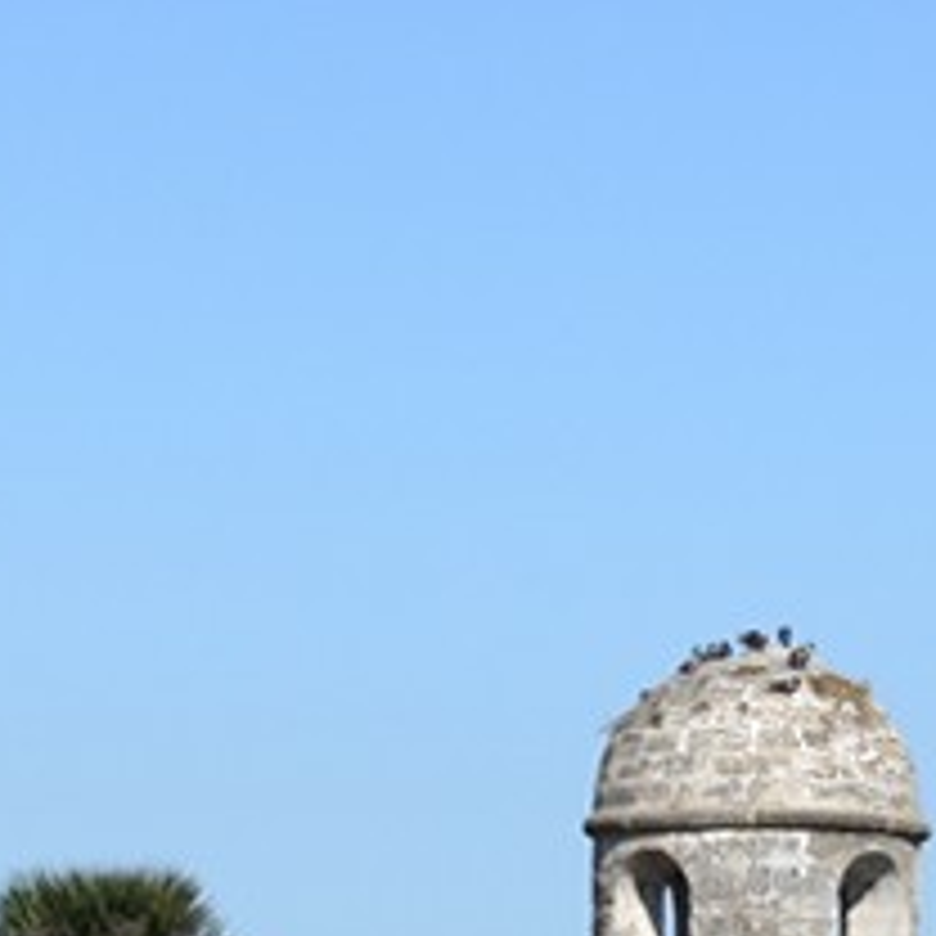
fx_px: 8015
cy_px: 2412
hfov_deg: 6.7
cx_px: 333
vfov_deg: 6.3
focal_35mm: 262
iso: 100
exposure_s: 1/100
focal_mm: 32
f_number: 20
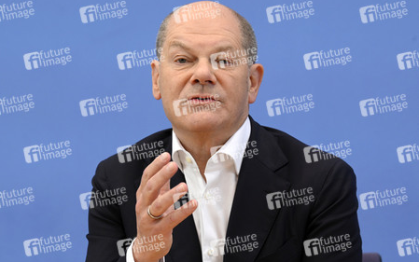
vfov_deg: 9.9
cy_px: 129
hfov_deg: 15.7
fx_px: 1519
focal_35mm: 133
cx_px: 210
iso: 3200
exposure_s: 1/500
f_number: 6.3
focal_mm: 130
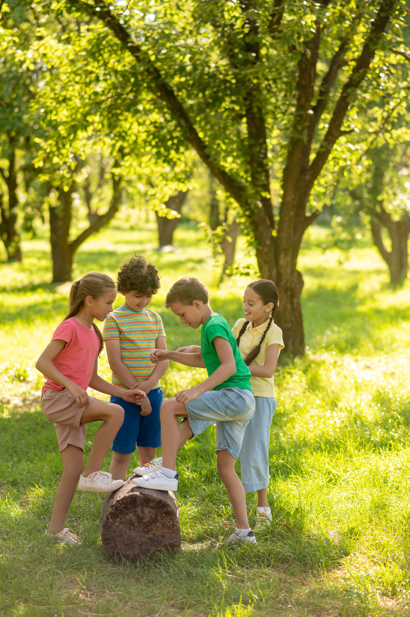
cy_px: 308
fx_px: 1454
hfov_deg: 16.0
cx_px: 205
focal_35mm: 85
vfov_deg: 23.9
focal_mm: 85
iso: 250
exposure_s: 1/800
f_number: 2.5
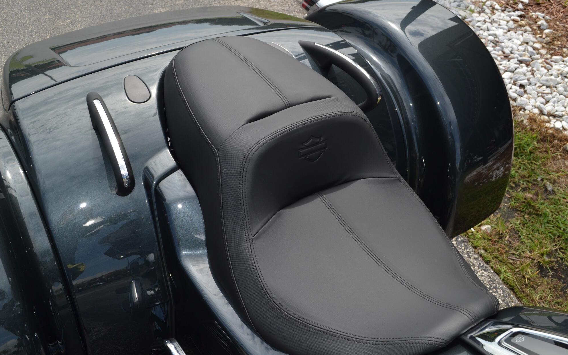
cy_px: 178
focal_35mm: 37
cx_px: 284
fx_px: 573
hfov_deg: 52.8
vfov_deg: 34.4
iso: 100
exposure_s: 1/200
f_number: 8
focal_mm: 24
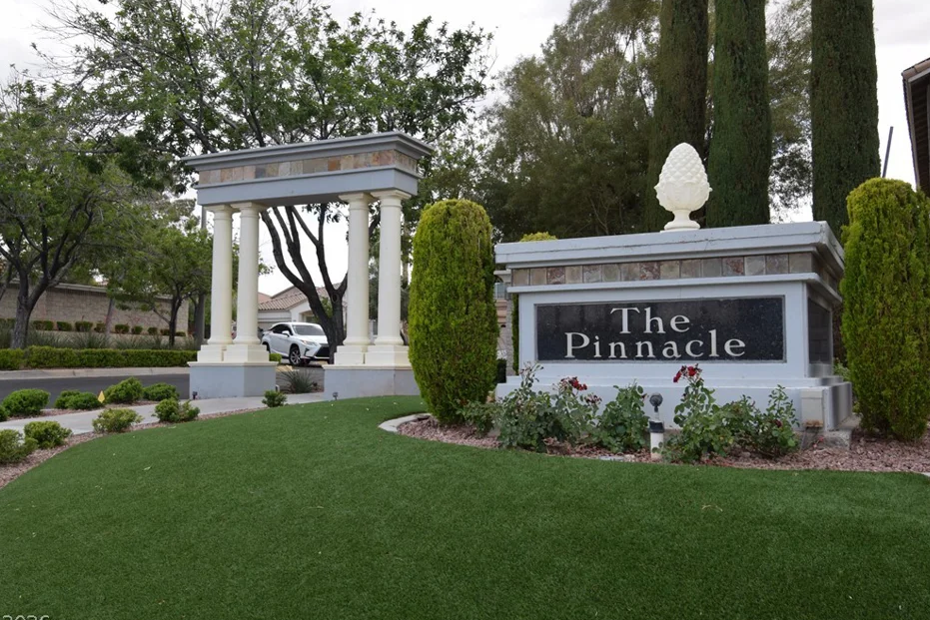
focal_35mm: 33
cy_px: 297
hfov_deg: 57.2
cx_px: 464
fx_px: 853
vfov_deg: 40.0
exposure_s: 1/80
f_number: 9
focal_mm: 20
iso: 100
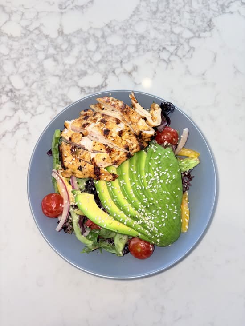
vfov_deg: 67.3
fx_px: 245
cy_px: 163
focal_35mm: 26
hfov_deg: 53.1
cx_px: 122
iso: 32
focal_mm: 5.96
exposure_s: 1/171
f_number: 1.6
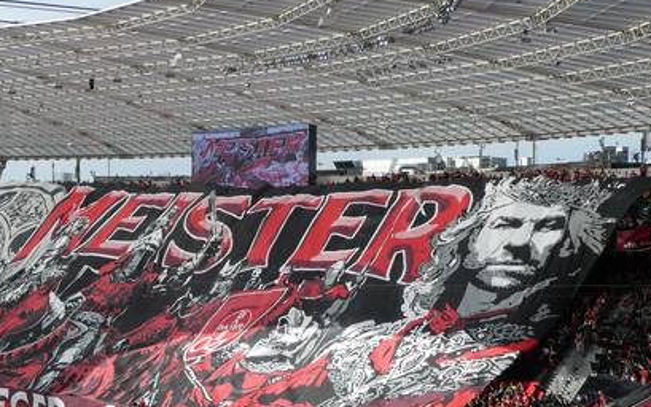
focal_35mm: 58
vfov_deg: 22.3
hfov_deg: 34.6
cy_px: 258
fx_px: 1029
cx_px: 191
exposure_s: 1/800
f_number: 3.7
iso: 80
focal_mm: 6.3
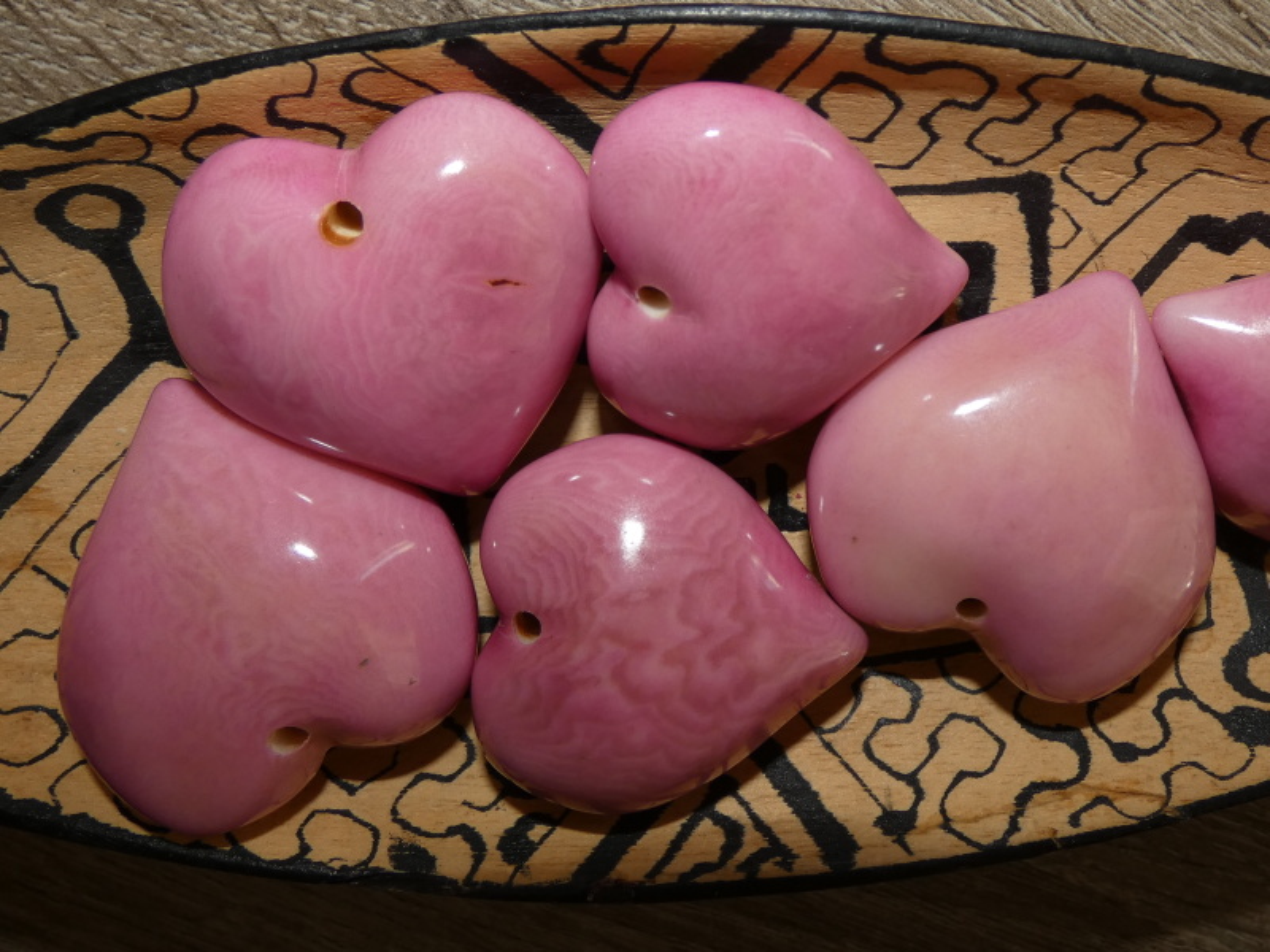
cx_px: 635
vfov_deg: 63.4
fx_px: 770
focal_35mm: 21
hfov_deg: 79.0
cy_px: 476
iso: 80
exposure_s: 1/125
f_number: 2.8
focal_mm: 3.7
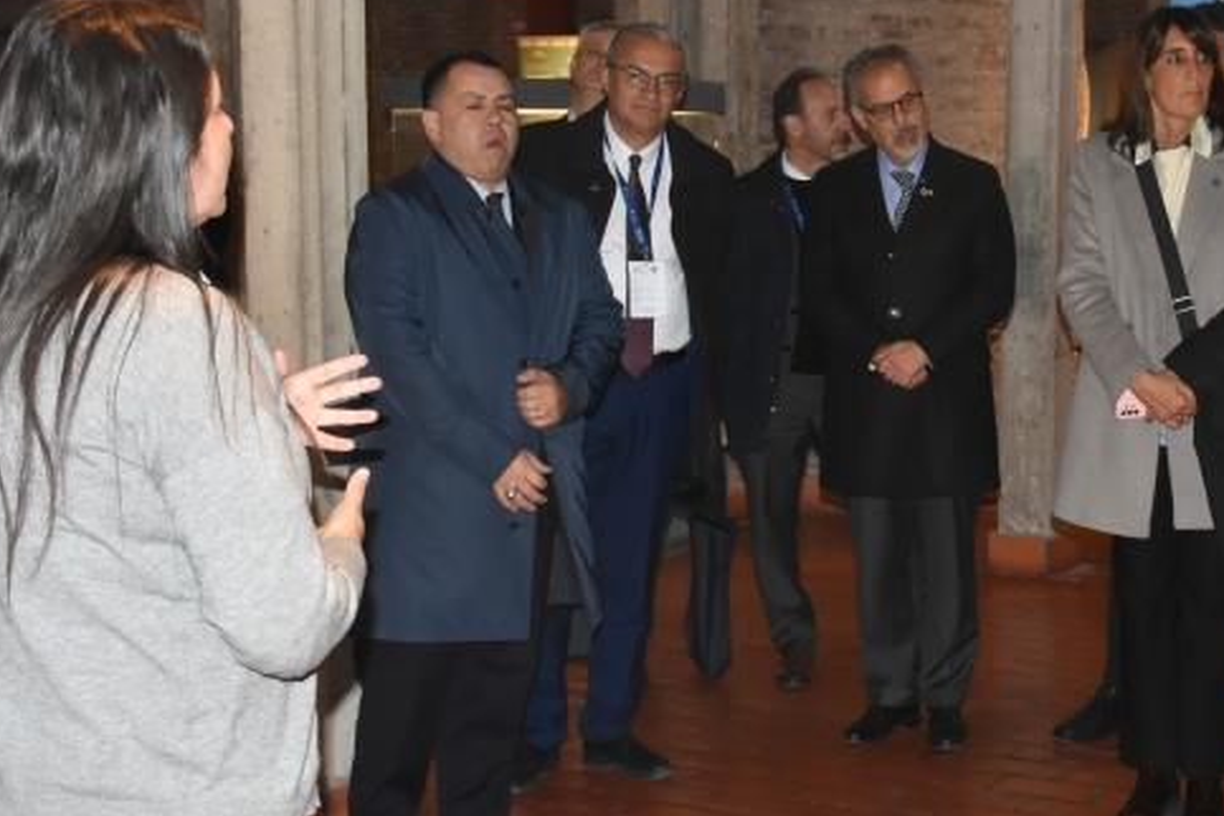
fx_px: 2380
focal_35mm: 70
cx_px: 1014
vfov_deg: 19.5
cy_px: 430
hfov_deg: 28.1
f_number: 5.6
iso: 1600
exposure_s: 1/60
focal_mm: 22
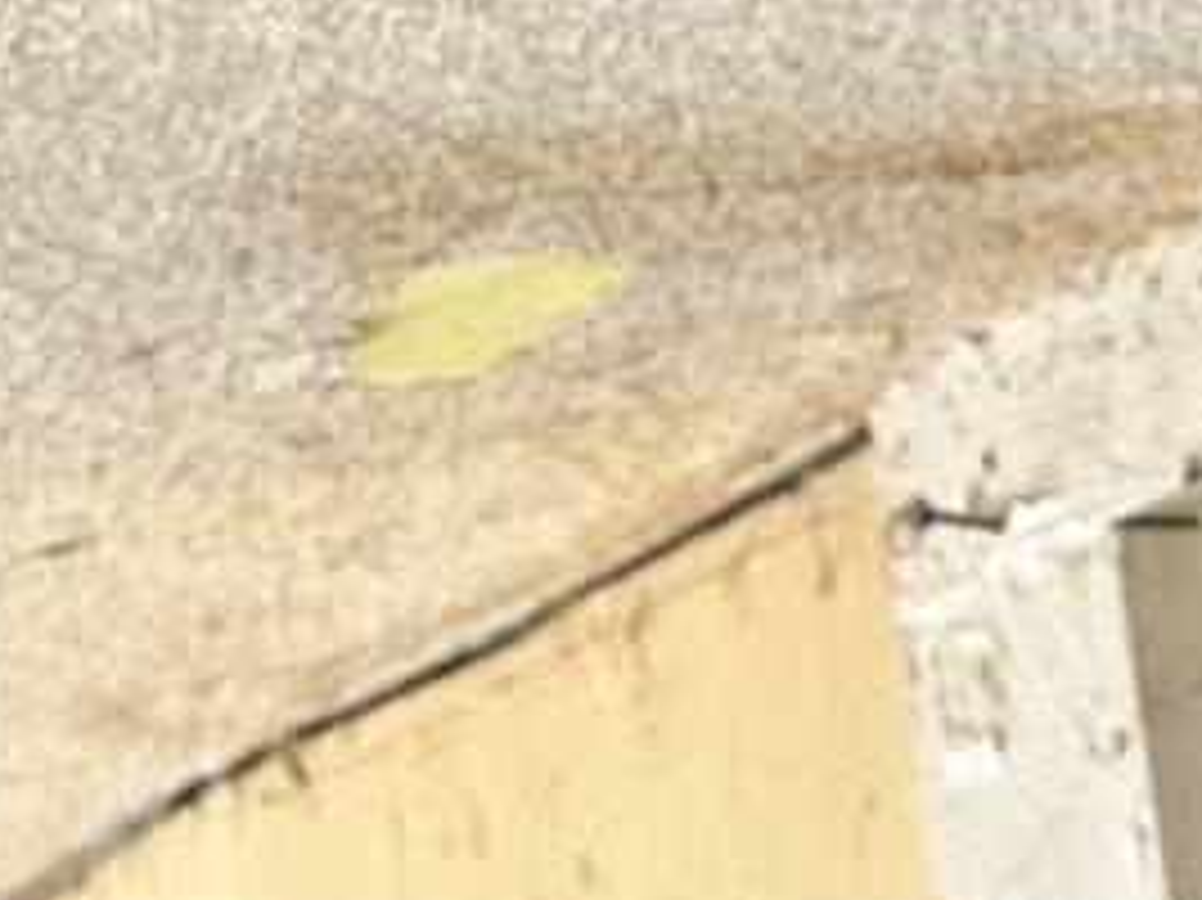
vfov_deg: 7.8
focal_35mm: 184
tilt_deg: +22.0
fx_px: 6386
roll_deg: +7.6
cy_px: -760
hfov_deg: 10.7
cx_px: 945
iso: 500
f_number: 1.78
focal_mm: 6.76
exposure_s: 1/39
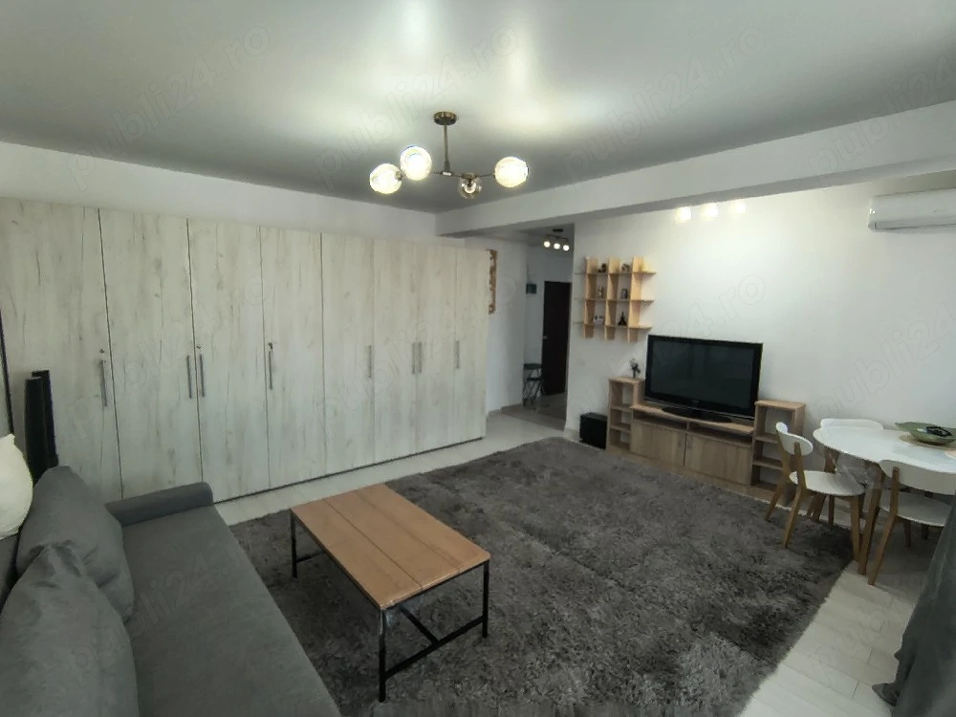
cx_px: 478
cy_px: 358
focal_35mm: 12
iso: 192
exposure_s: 1/50
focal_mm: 2.13
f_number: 2.2
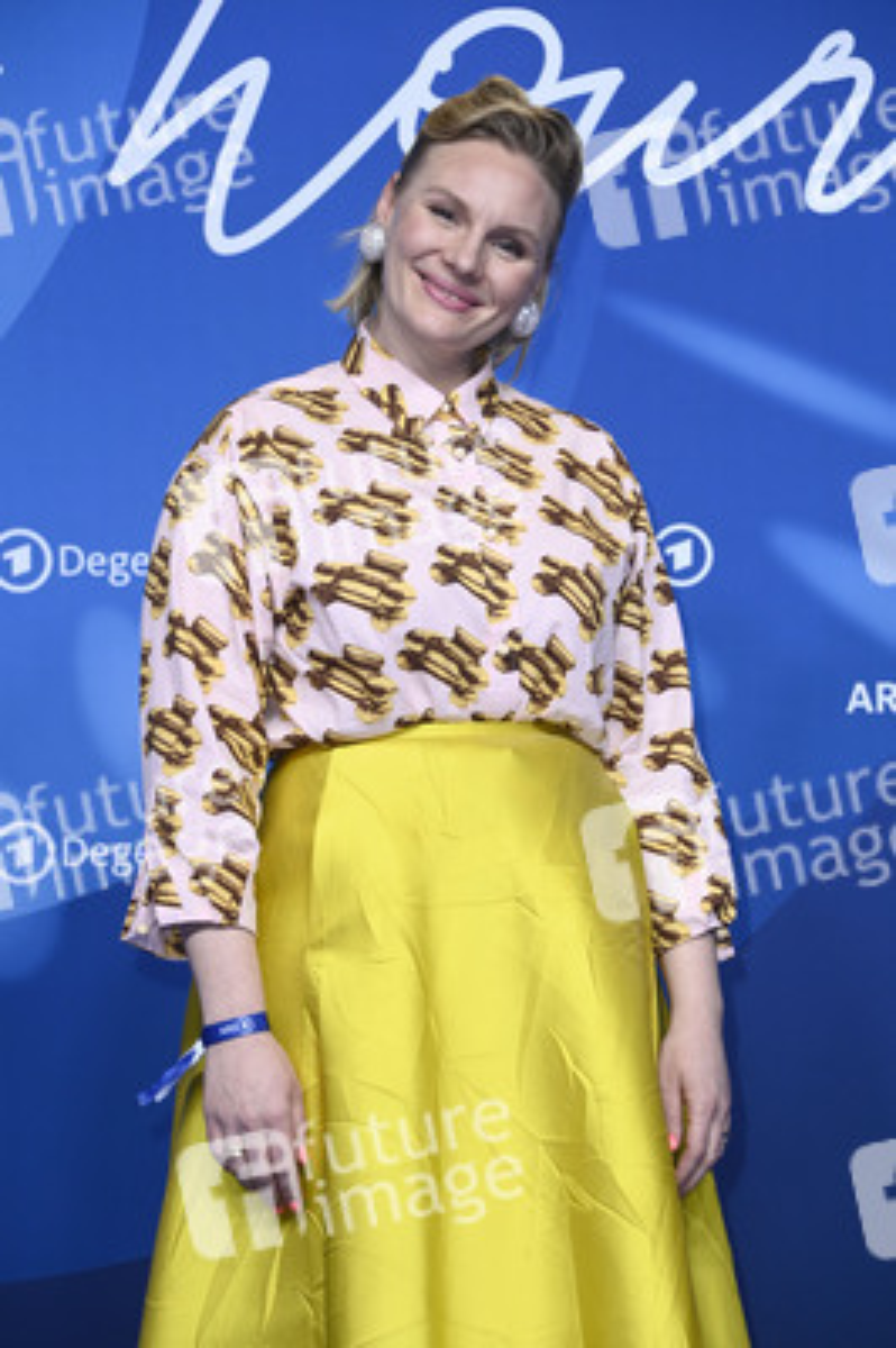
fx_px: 4188
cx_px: 448
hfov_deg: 12.2
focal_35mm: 112
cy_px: 674
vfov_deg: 18.3
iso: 1250
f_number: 5.6
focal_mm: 112
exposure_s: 1/250
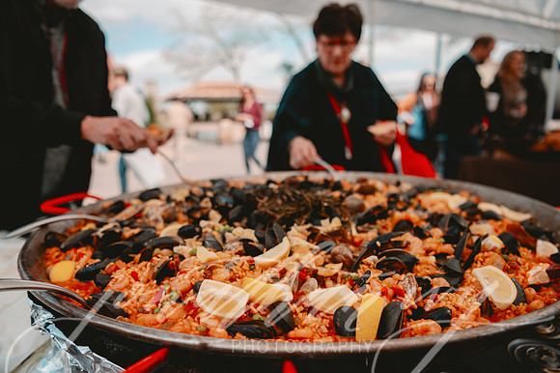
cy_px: 186
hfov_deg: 73.8
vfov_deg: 53.1
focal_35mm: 24
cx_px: 280
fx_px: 373
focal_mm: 24
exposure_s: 1/4000
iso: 320
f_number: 2.8
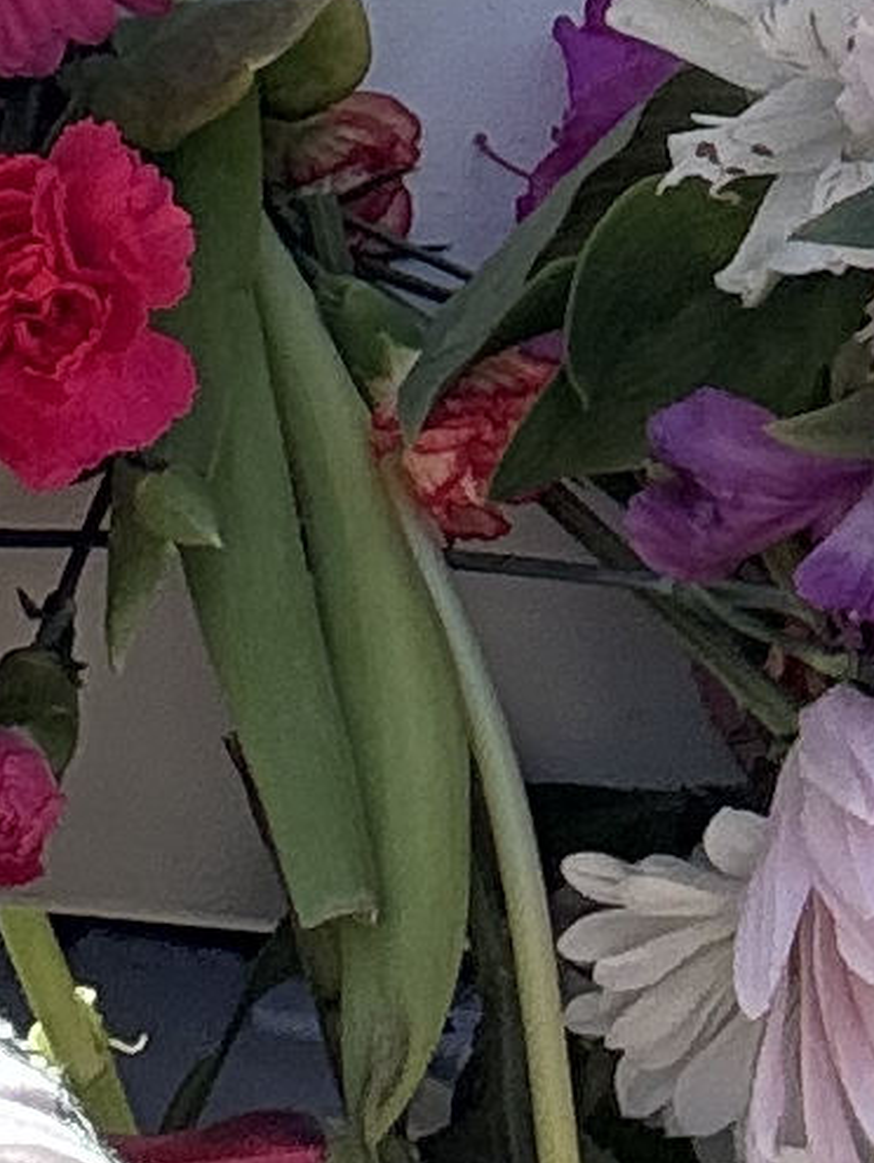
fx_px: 6287
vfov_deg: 9.9
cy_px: -1008
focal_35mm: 187
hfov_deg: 7.1
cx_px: -1720
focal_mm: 2.69
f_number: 1.9
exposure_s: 1/535
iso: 25
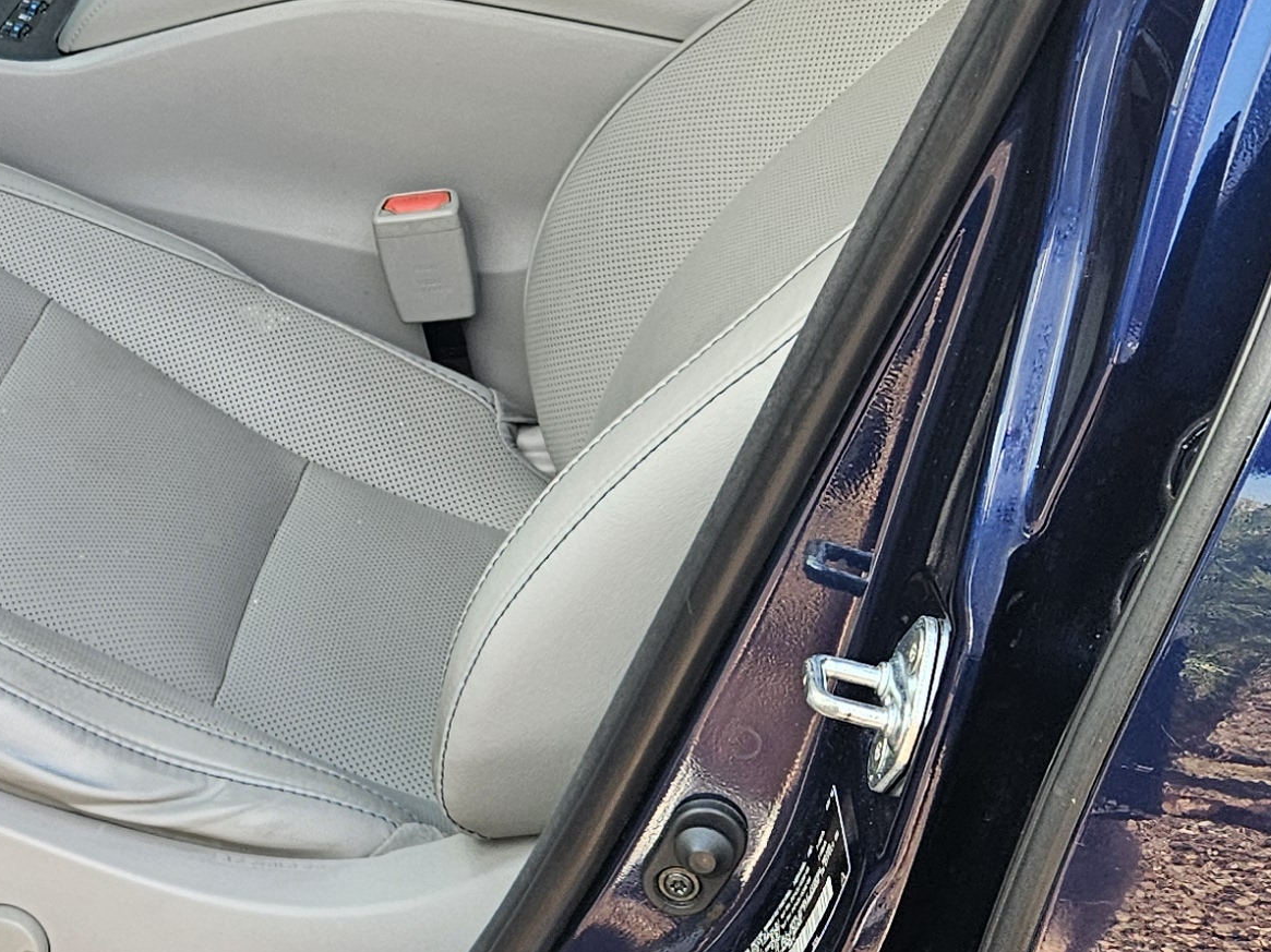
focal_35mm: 79
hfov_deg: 22.6
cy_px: 221
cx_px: -275
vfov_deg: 18.5
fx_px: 2900
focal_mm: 5.4
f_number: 1.8
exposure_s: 1/180
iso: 64
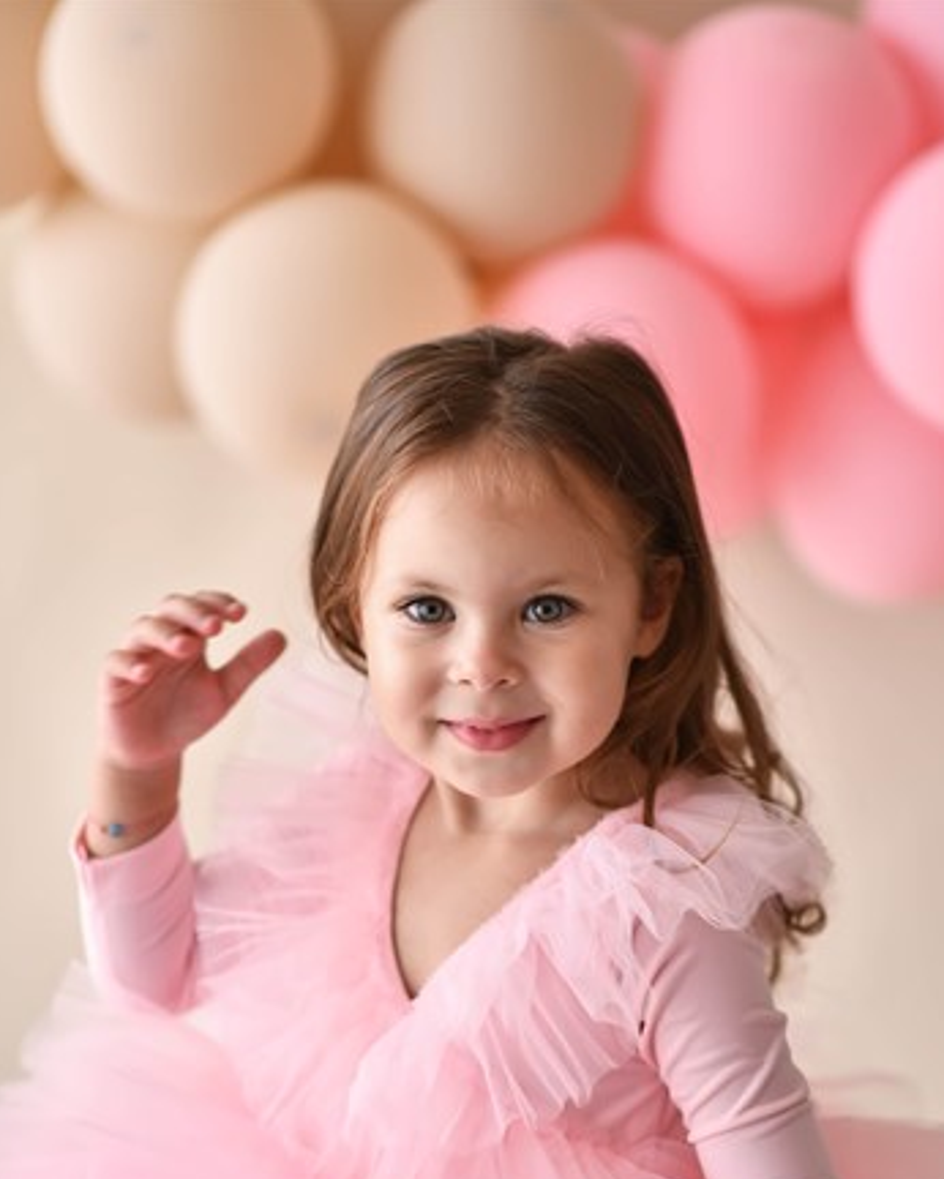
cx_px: 510
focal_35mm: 108
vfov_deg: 17.7
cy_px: 793
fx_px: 3769
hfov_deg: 14.3
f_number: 2
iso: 250
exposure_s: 1/320
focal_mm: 85
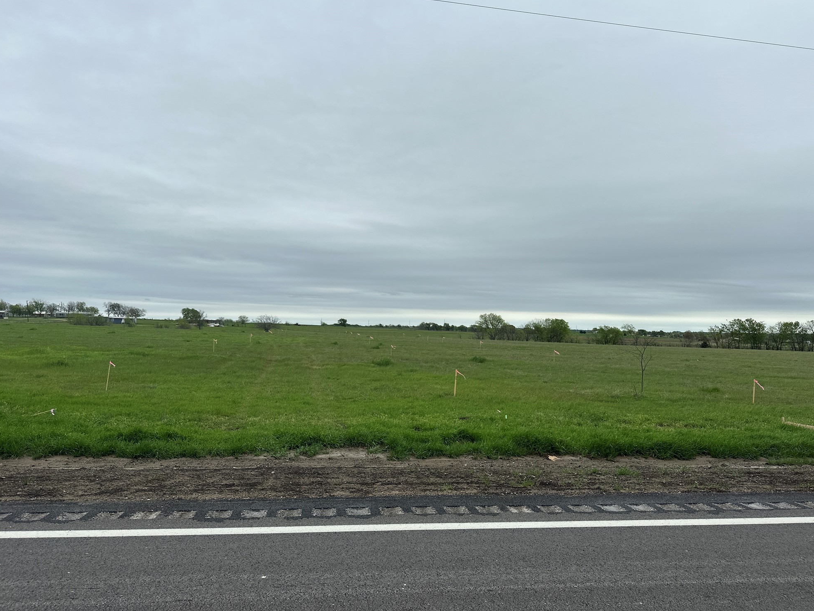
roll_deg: -1.3
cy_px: 294
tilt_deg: +2.7
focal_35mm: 25
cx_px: 406
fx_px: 588
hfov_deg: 69.4
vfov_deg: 54.9
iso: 80
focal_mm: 6.86
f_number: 1.78
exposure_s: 1/4016
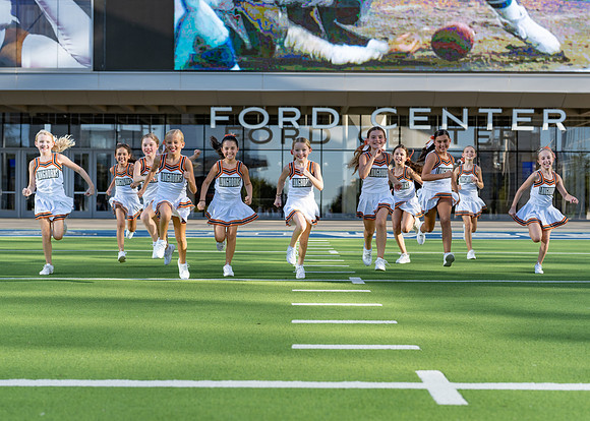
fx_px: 918
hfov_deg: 35.6
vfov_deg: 25.8
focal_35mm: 55
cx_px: 287
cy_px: 217
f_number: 2.8
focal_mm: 50
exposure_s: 1/1250
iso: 160
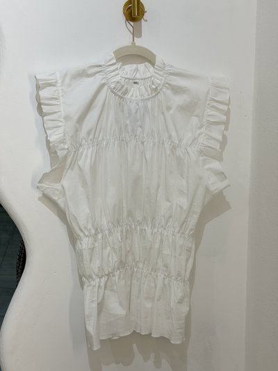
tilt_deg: -8.5
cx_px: 139
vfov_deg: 39.6
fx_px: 514
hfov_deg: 30.3
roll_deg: -0.4
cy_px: 186
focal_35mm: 48
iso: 64
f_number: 1.78
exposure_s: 1/121
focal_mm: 6.76
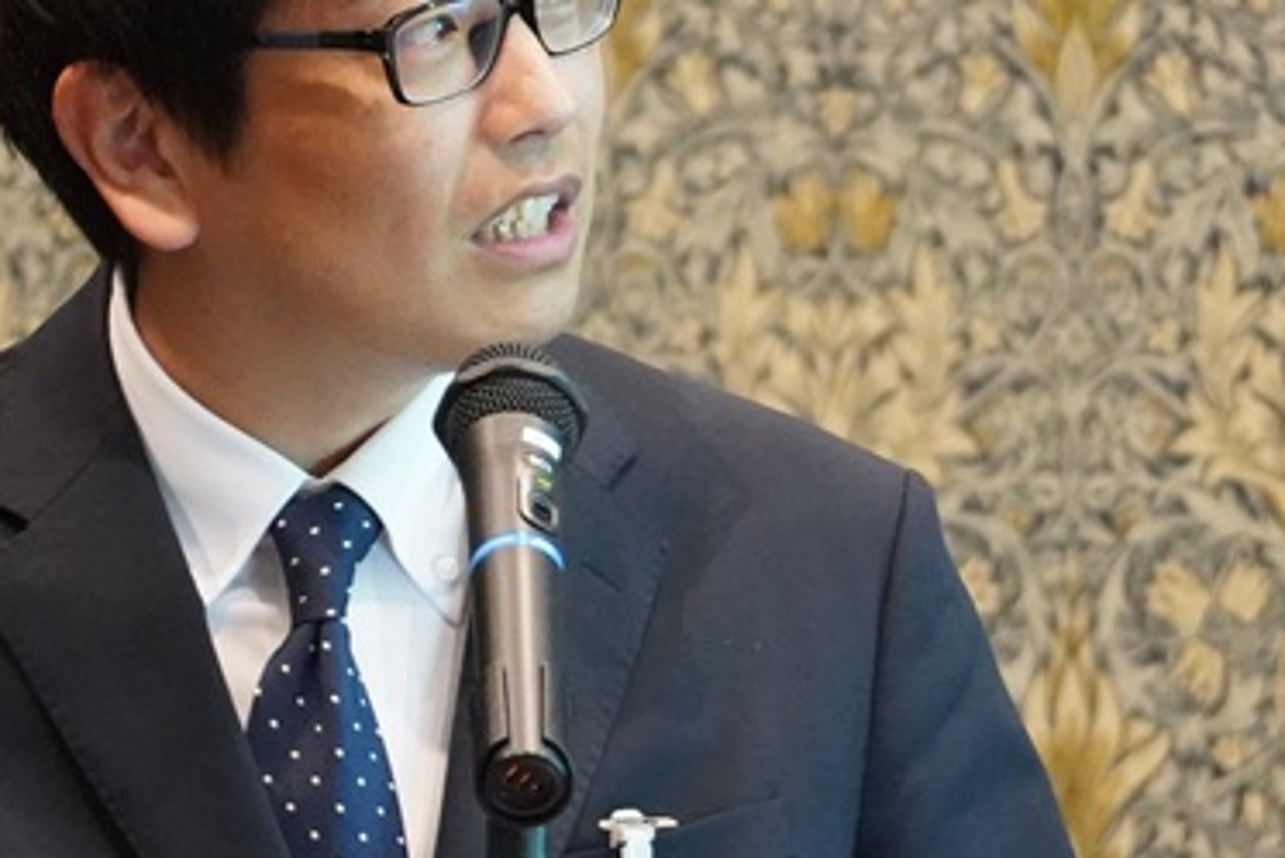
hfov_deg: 1.9
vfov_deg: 1.2
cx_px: 708
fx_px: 39527
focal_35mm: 1107
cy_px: 351
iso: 12800
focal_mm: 350
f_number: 6.3
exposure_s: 1/25
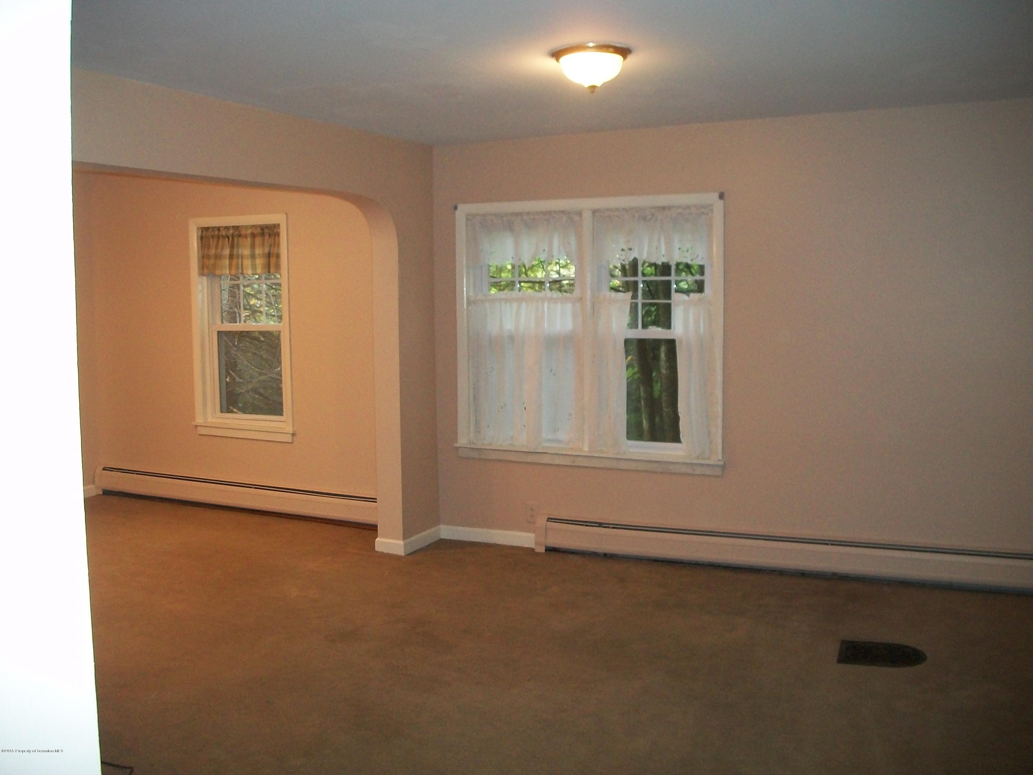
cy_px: 388
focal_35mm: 32
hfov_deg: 56.8
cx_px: 516
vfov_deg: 44.2
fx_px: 955
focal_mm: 5.7
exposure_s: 1/30
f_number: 2.9
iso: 240
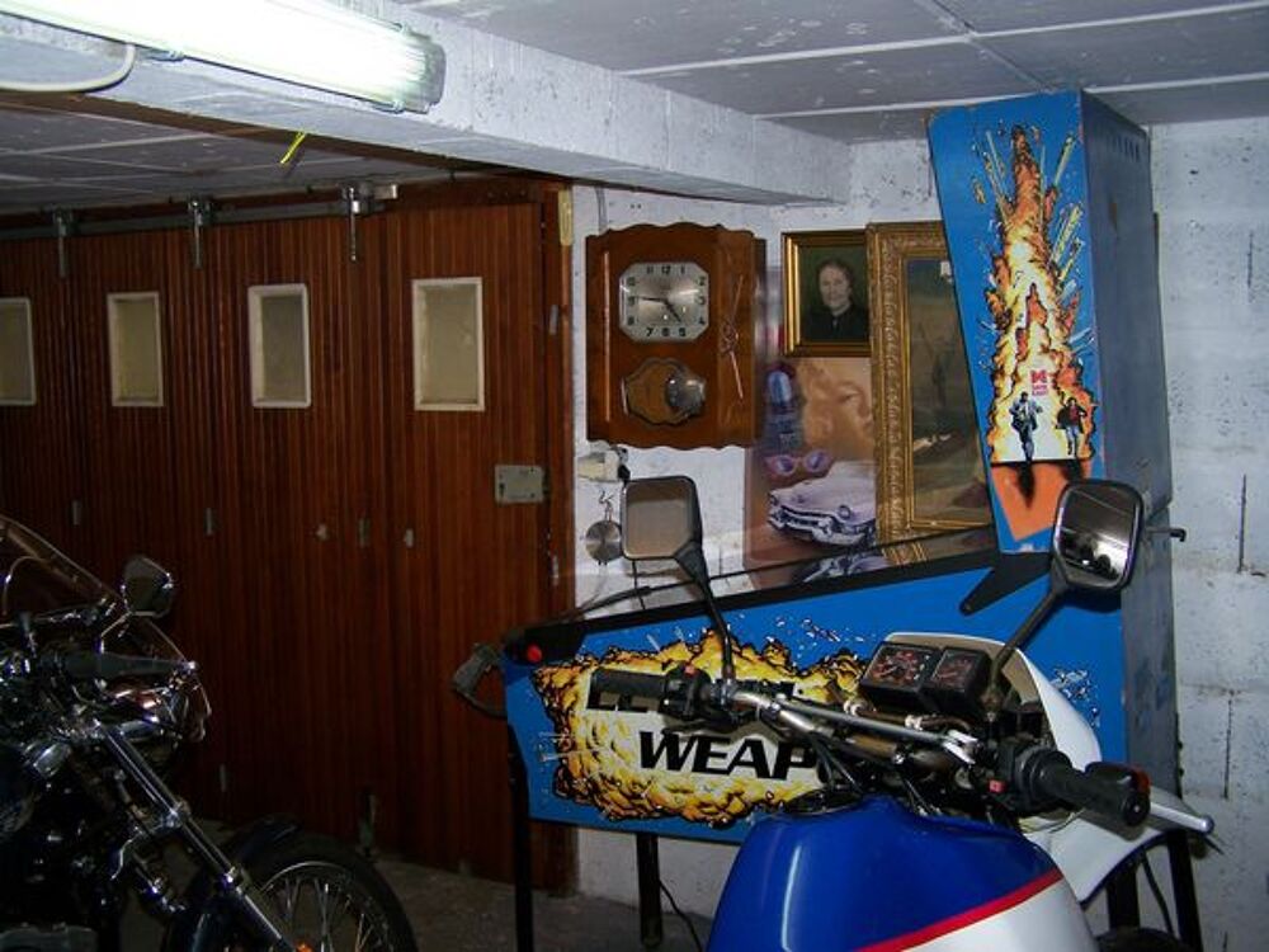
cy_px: 476
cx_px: 634
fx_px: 1393
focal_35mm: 38
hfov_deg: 49.0
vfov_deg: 37.7
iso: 80
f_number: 2.8
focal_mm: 6.3
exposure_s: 1/60
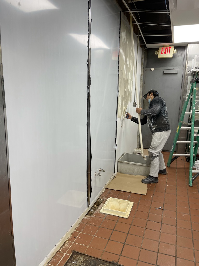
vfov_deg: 67.3
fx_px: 199
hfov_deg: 53.1
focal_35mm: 26
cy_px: 133
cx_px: 100
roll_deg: -1.0
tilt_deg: -11.1
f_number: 1.6
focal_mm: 5.1
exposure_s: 1/120
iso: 100
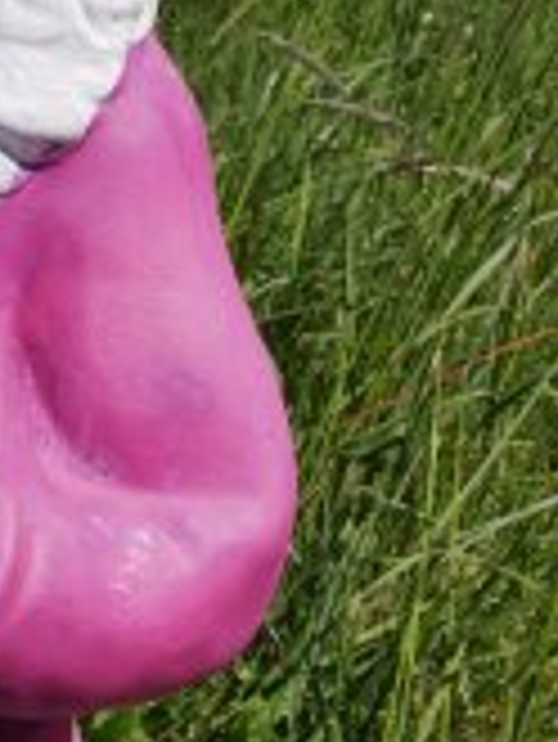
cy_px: 130
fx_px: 4787
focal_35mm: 223
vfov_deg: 8.8
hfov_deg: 6.5
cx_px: -441
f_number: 10
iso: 200
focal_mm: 30
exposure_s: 1/500
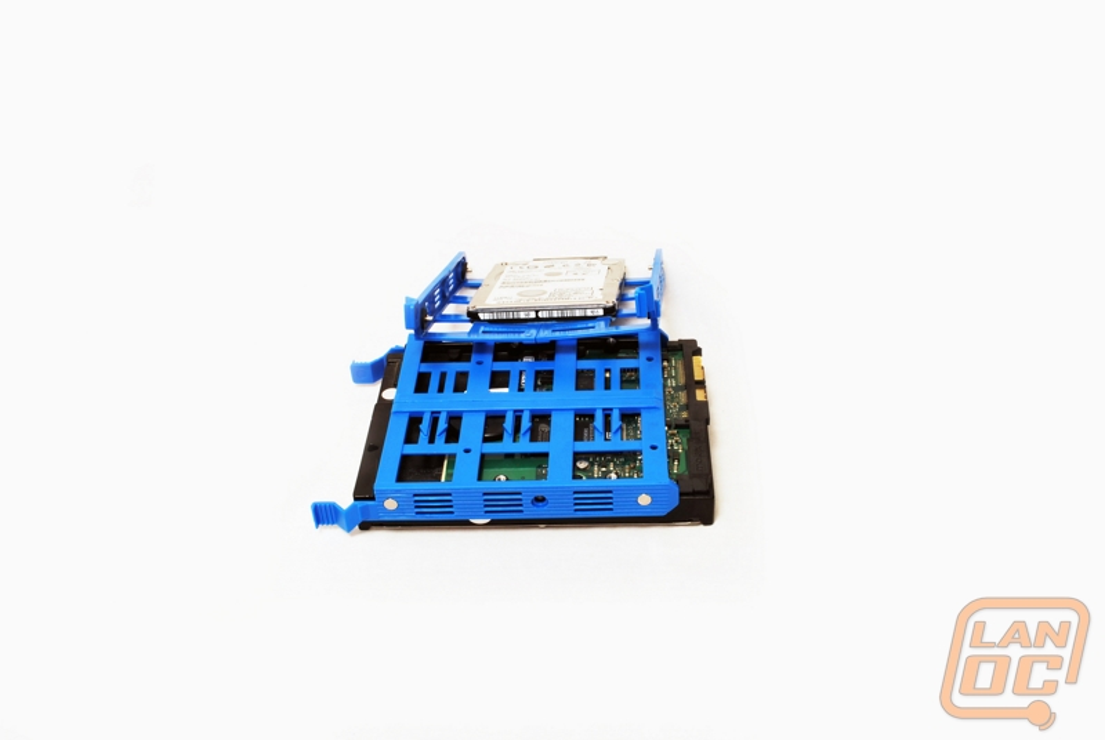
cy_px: 370
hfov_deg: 49.5
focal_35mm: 39
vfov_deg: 34.3
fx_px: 1199
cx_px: 552
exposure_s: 8
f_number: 18
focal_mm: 26
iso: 100
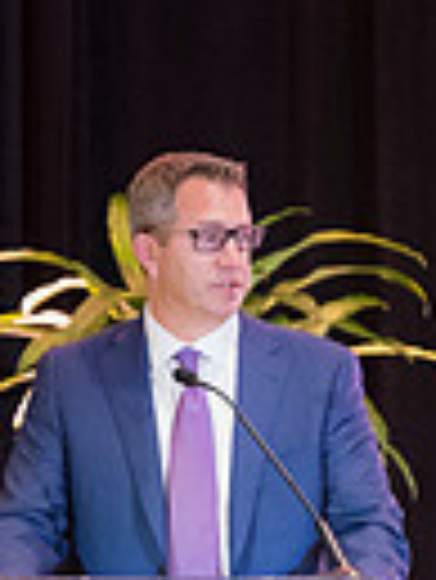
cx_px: 166
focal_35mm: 670
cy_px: 531
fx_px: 11233
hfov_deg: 2.2
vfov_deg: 3.0
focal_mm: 200
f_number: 2.8
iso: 6400
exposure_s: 1/160
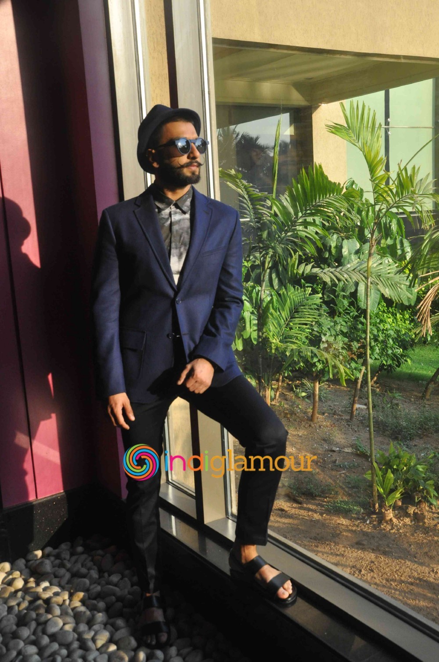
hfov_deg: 35.4
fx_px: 688
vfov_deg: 51.3
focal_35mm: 38
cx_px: 220
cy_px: 331
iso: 1000
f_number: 10
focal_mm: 25
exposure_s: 1/160
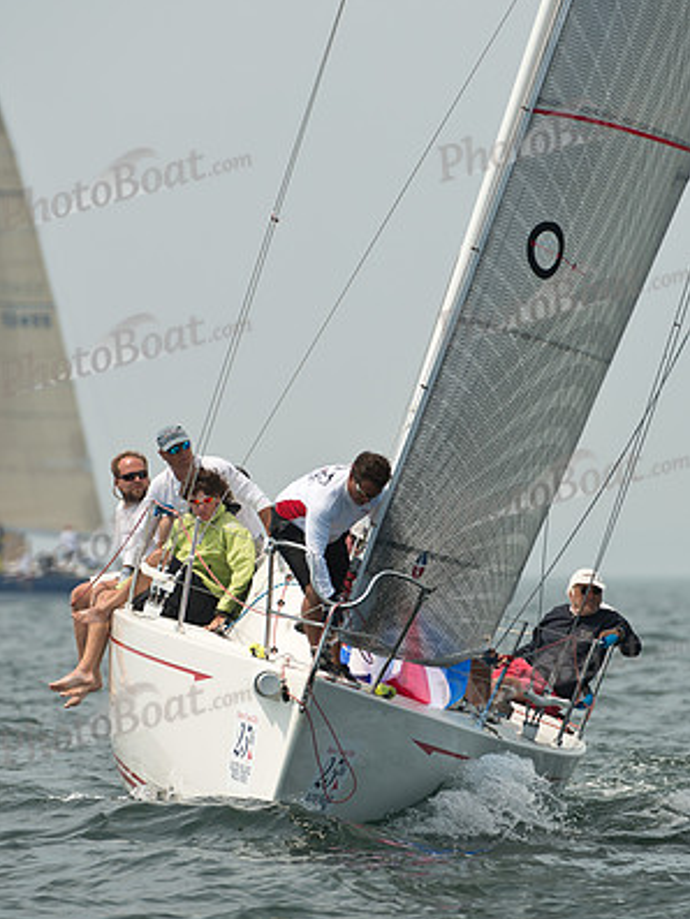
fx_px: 13467
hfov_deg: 2.9
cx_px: 342
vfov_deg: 3.9
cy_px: 419
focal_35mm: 507
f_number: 5.6
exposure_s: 1/1000
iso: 125
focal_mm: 300
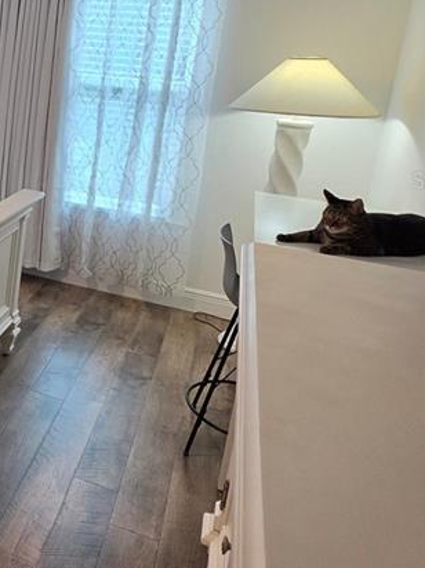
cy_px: 180
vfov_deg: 48.0
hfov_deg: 30.6
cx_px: -110
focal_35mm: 38
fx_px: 622
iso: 200
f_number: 1.9
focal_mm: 2.2
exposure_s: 1/120
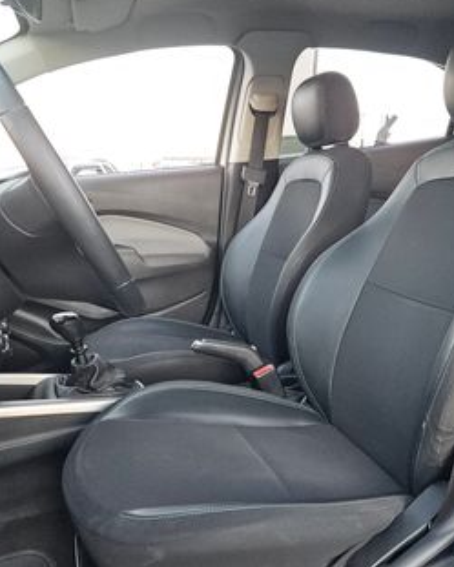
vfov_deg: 52.8
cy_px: 310
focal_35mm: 34
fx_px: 571
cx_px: 266
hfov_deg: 43.2
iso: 640
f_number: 1.8
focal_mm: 5.4
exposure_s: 1/170
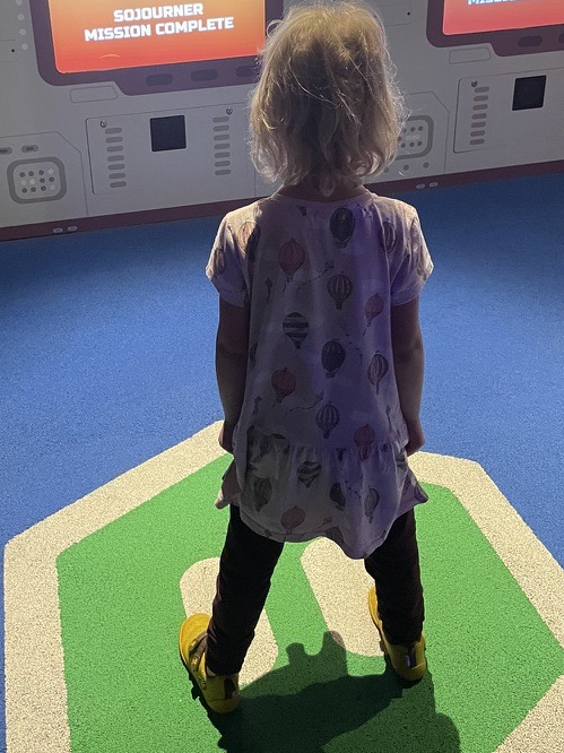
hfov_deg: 35.7
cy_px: 230
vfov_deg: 45.8
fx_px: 870
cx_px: 198
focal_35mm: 40
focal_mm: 4.2
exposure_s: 1/60
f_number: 1.6
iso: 320
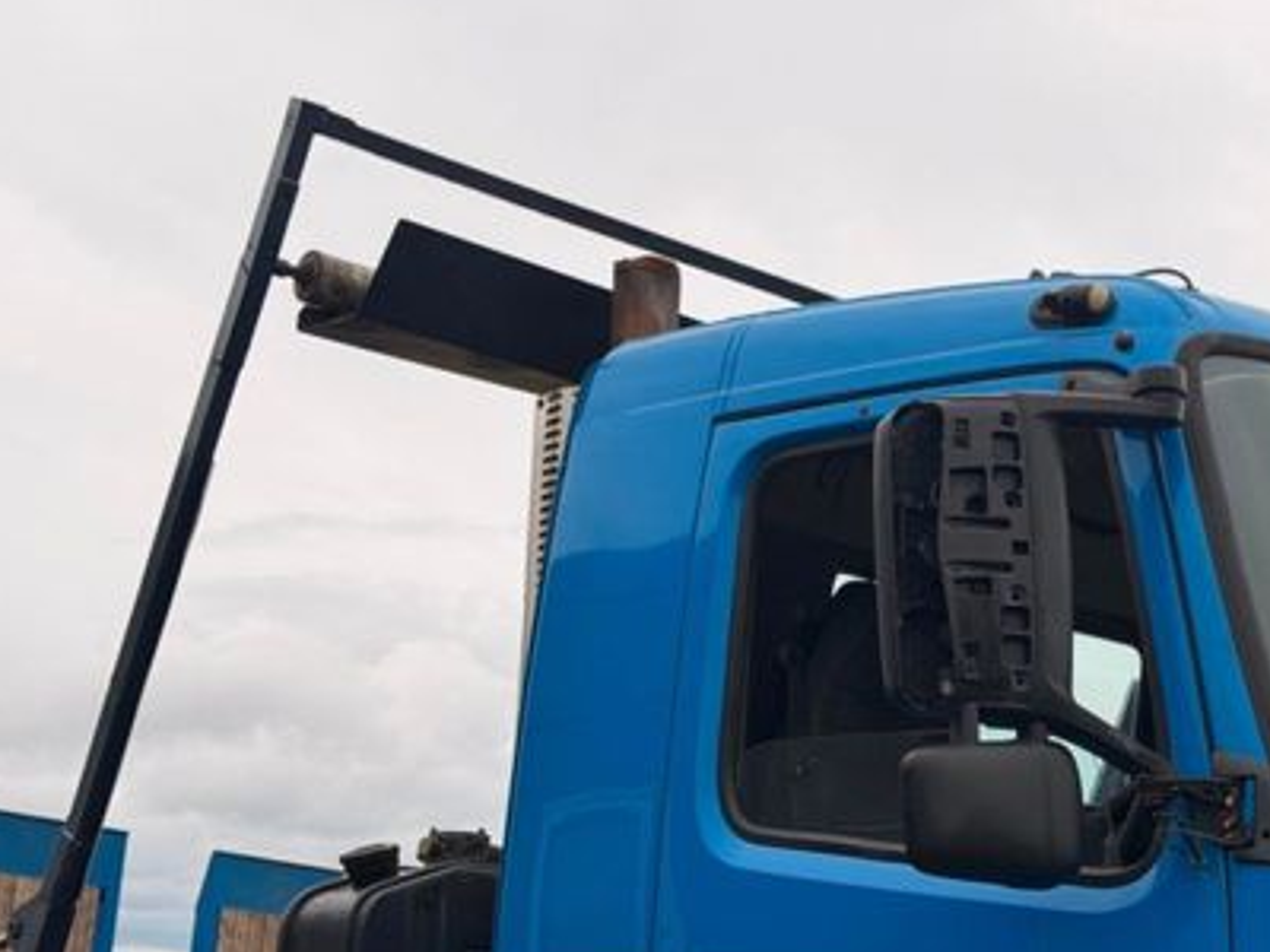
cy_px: 689
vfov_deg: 20.3
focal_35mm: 72
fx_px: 2642
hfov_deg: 26.9
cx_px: 835
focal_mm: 6.76
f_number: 1.78
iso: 64
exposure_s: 1/2667
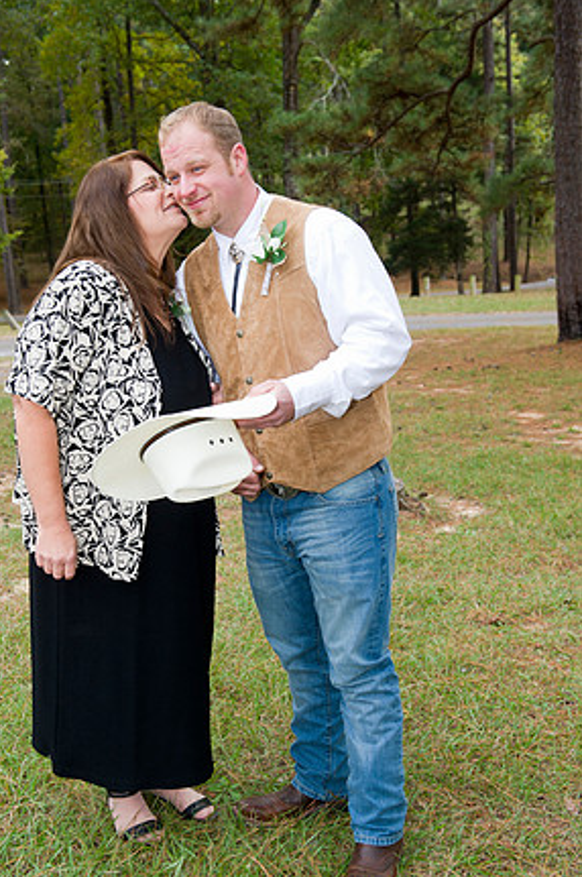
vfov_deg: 42.0
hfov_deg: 28.6
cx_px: 280
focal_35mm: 47
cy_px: 454
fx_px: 1143
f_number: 5.6
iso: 640
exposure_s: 1/125
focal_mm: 45
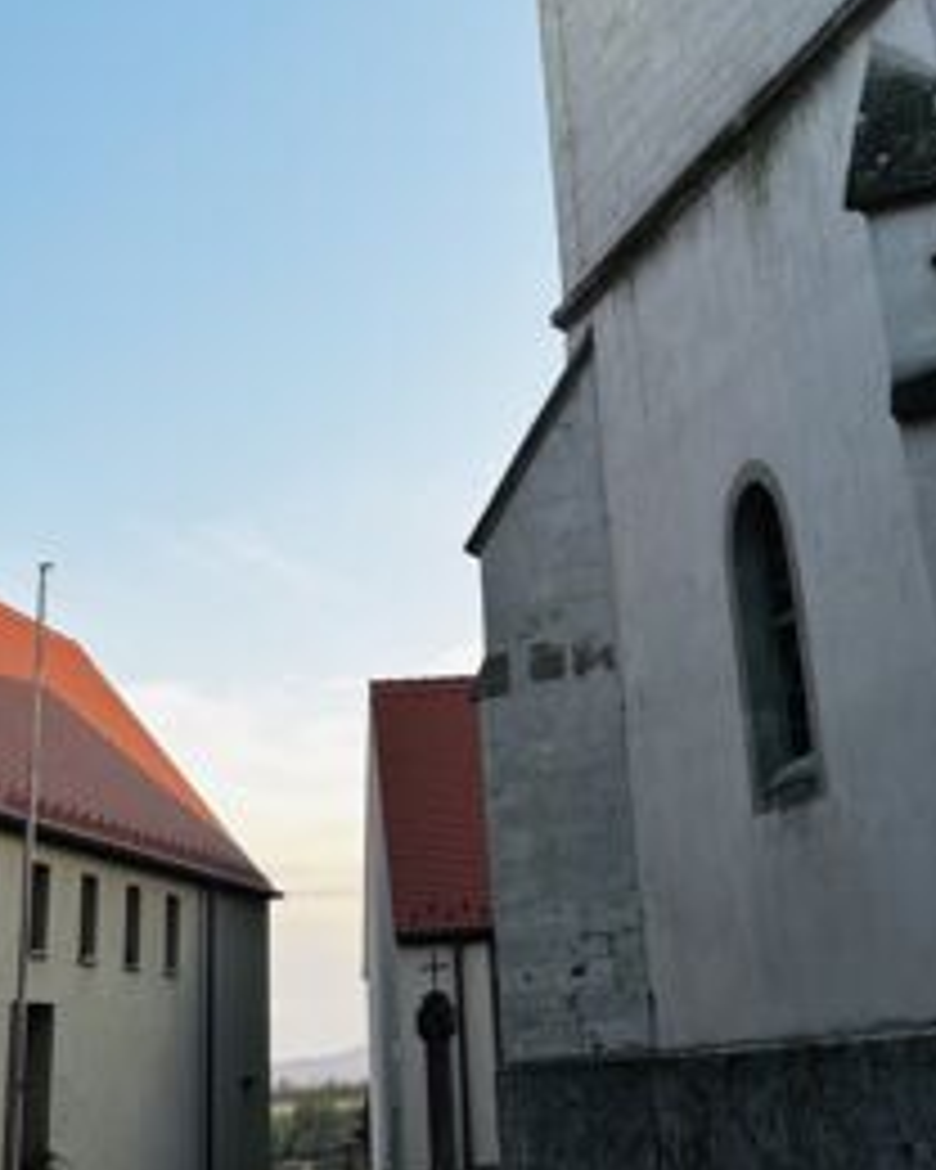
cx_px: 540
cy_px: -63
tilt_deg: +31.6
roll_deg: +4.5
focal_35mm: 54
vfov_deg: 31.5
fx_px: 1870
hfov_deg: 28.1
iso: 80
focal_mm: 6.86
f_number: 1.78
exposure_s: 1/676
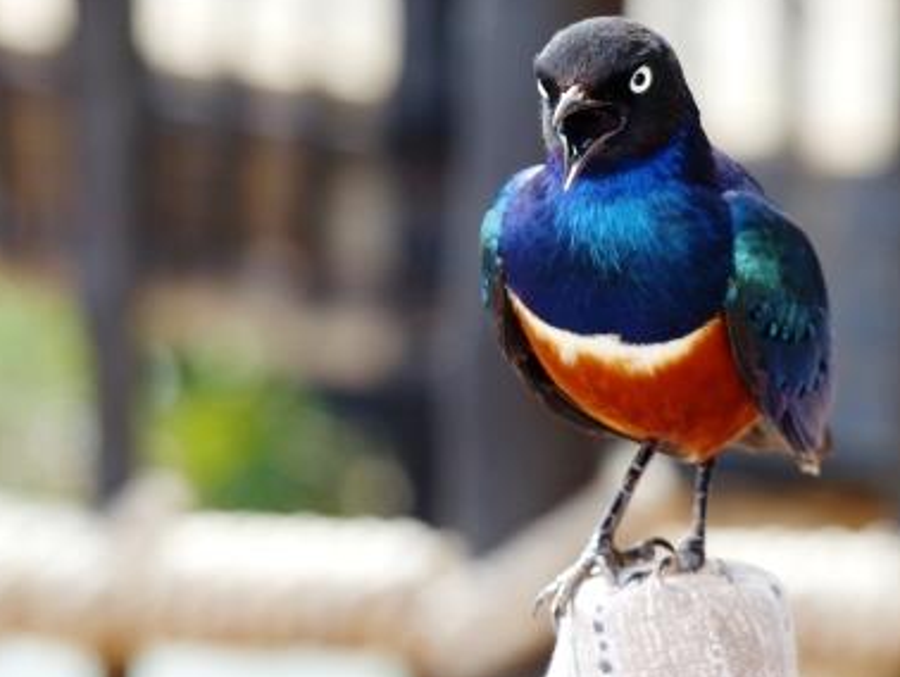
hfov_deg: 5.6
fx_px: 9158
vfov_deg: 4.2
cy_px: 308
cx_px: 517
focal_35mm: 352
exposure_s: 1/125
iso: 100
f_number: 3.2
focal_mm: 53.4
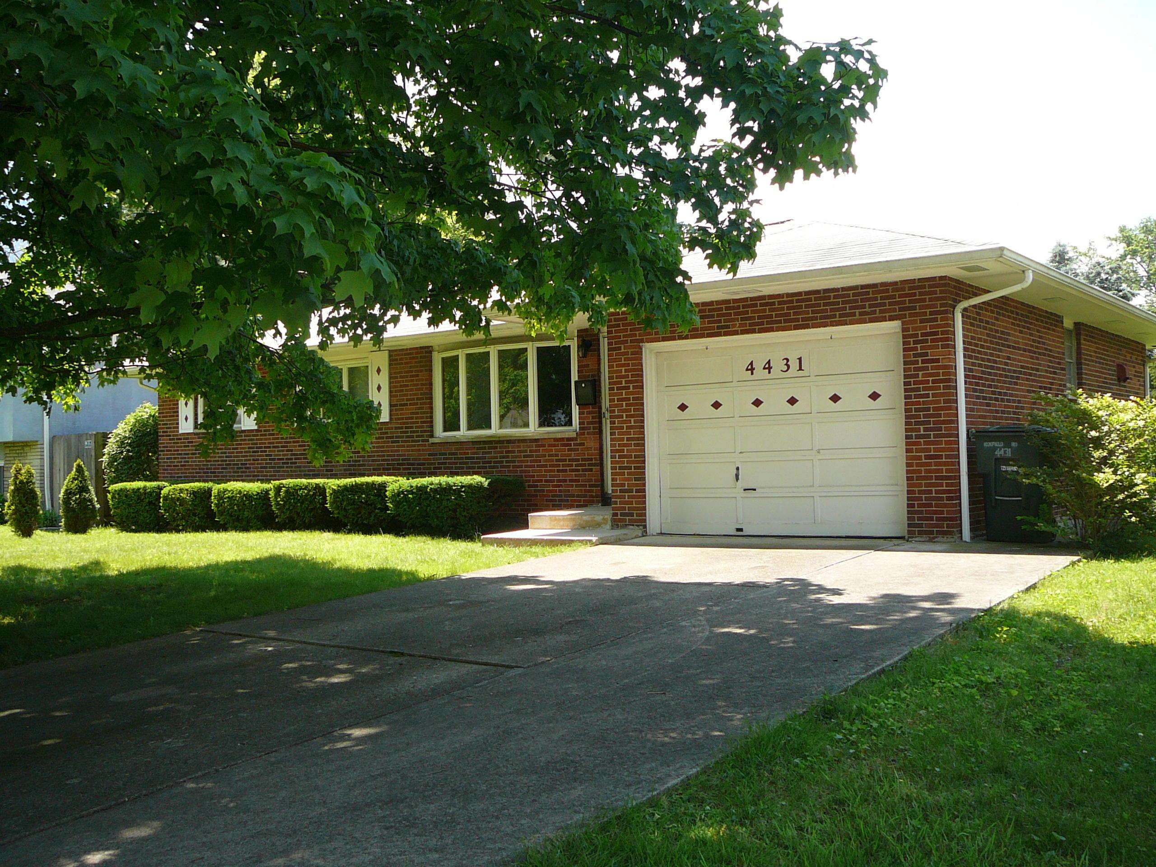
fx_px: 1169
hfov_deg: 52.6
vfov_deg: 40.7
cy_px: 434
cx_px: 578
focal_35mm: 35
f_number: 2.8
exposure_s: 1/250
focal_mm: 5.2
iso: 80
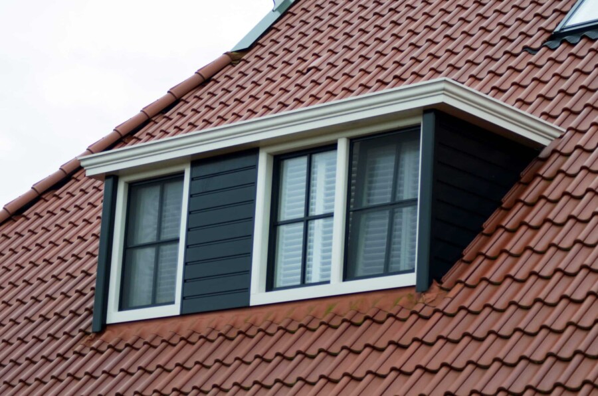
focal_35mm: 105
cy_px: 198
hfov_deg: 19.5
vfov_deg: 13.0
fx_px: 1740
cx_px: 299
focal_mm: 70
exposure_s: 1/400
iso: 400
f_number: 5
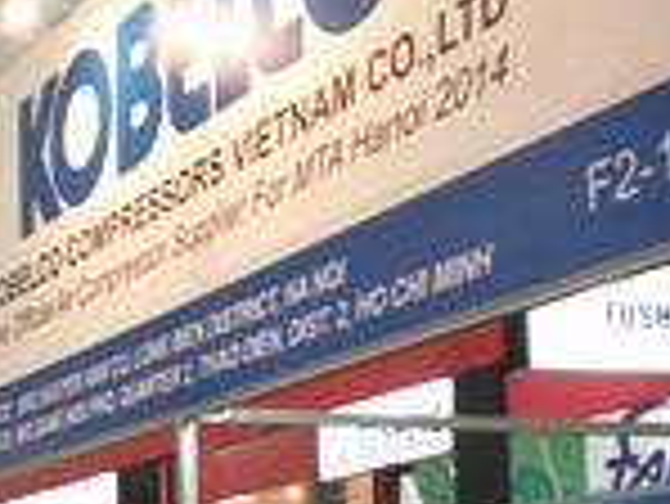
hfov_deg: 19.0
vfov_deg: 14.6
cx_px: -81
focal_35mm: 99
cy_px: 562
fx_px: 1918
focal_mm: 4.13
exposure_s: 1/20
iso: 100
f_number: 2.4
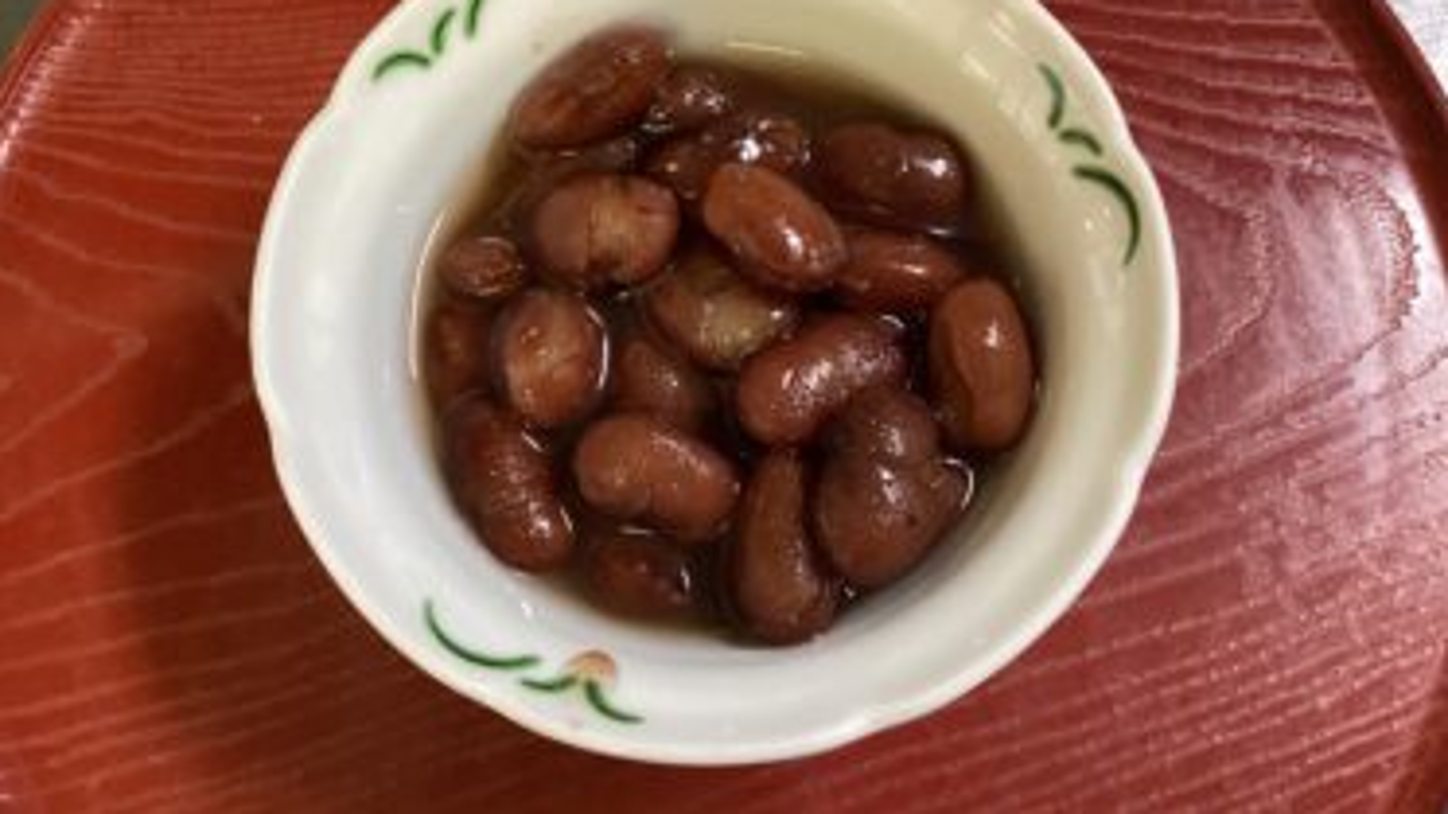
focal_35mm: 34
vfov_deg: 34.4
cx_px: 722
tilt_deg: -71.8
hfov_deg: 58.0
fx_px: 1305
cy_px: 282
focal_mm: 3.3
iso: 250
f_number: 2.4
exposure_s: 1/40
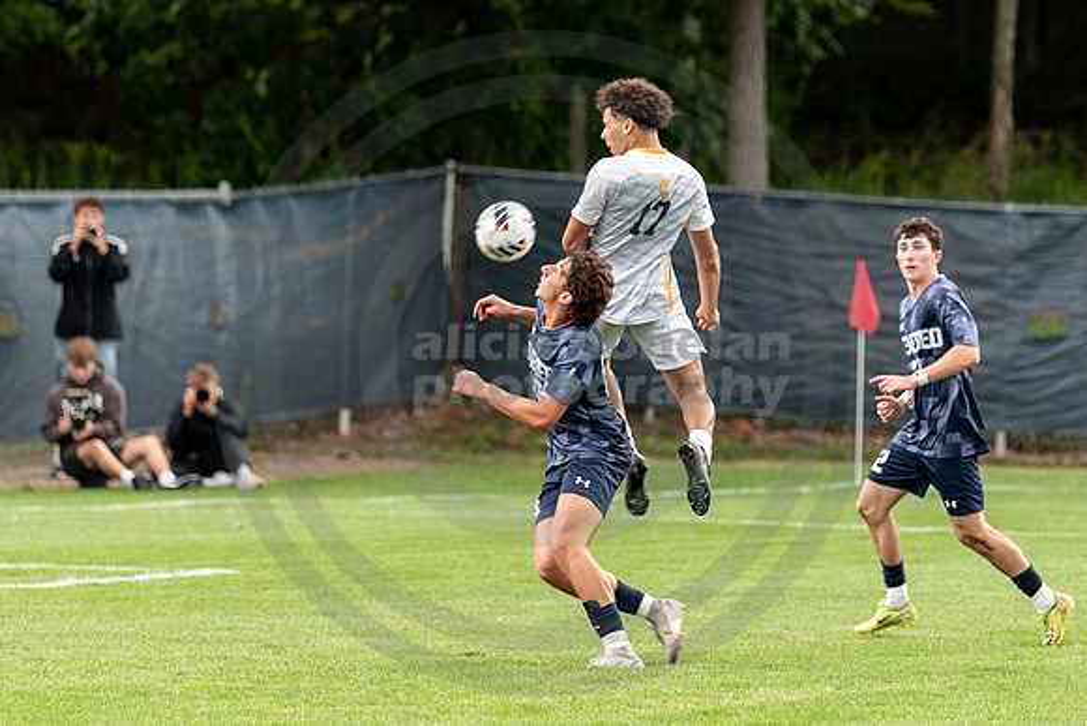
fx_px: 11411
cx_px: 628
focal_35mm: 378
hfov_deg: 5.5
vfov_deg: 3.6
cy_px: 206
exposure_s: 1/500
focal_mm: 165
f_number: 2.8
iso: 320
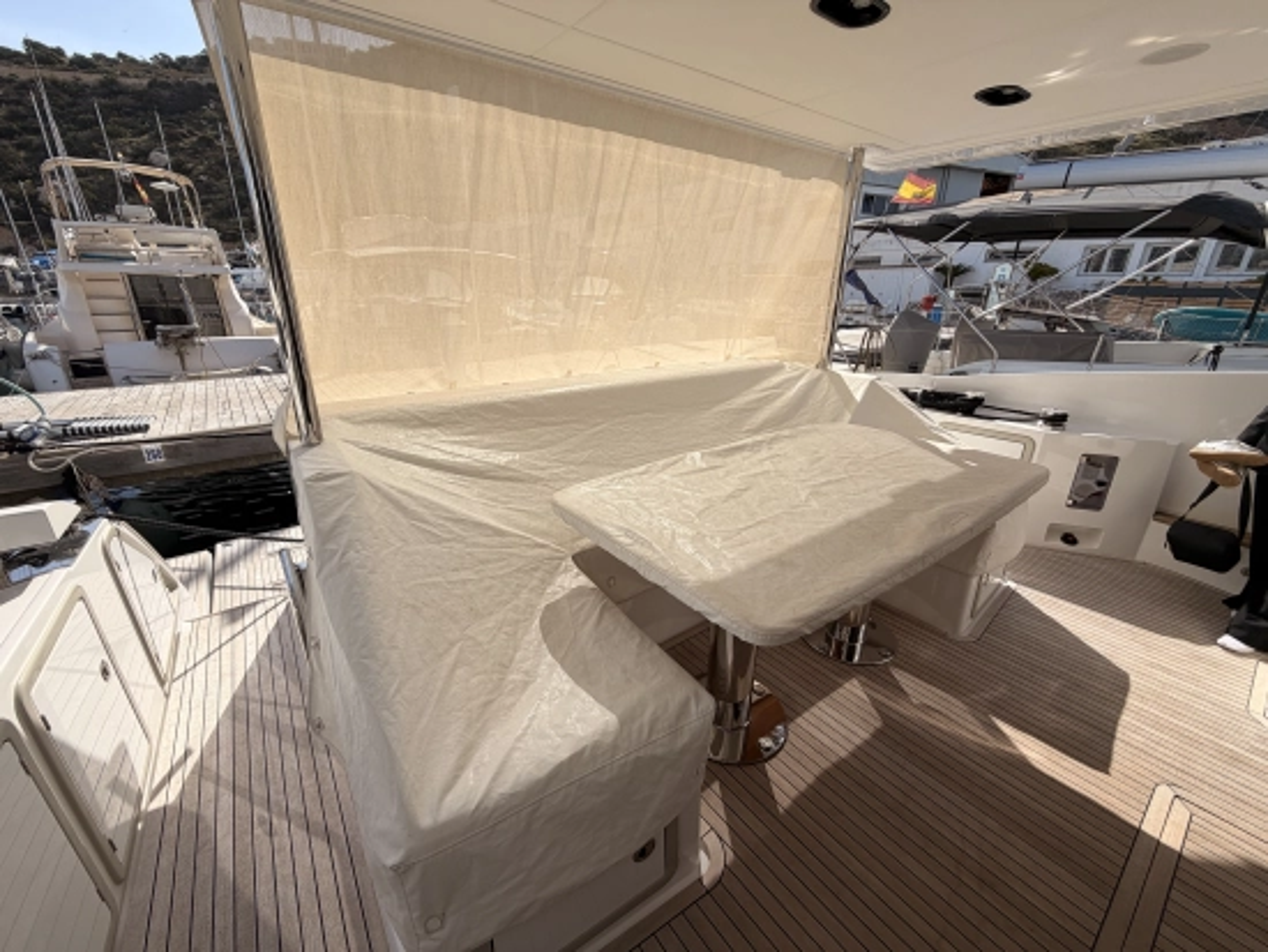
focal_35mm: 14
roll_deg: -0.7
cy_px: 476
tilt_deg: -20.5
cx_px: 634
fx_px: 513
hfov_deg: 102.0
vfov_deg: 85.7
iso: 20
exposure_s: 1/985
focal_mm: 2.22
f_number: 2.2
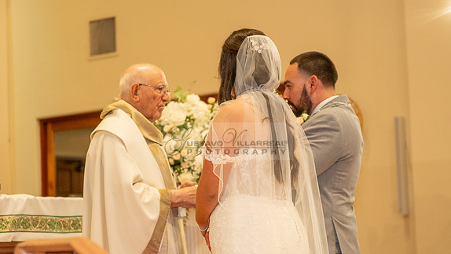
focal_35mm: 92
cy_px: 162
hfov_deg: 23.2
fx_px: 1100
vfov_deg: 13.1
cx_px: 233
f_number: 2.8
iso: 1600
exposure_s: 1/160
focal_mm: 70
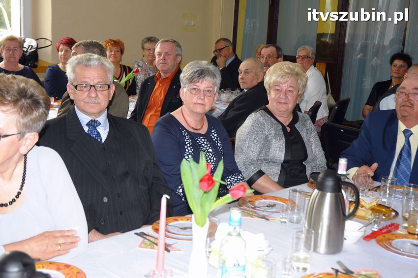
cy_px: 139
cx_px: 209
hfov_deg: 38.9
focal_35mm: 51
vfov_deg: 26.4
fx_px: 592
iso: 500
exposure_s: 1/60
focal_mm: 34
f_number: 4
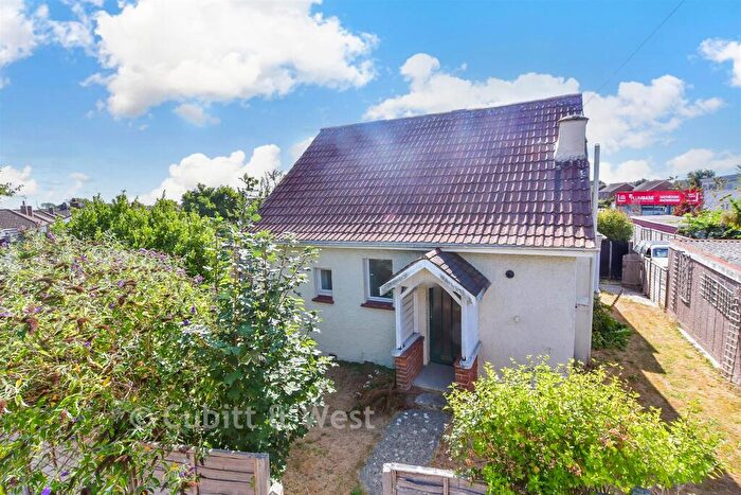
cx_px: 370
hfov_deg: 100.4
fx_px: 309
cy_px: 248
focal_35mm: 15
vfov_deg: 77.4
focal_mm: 10
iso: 250
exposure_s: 1/250
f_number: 8
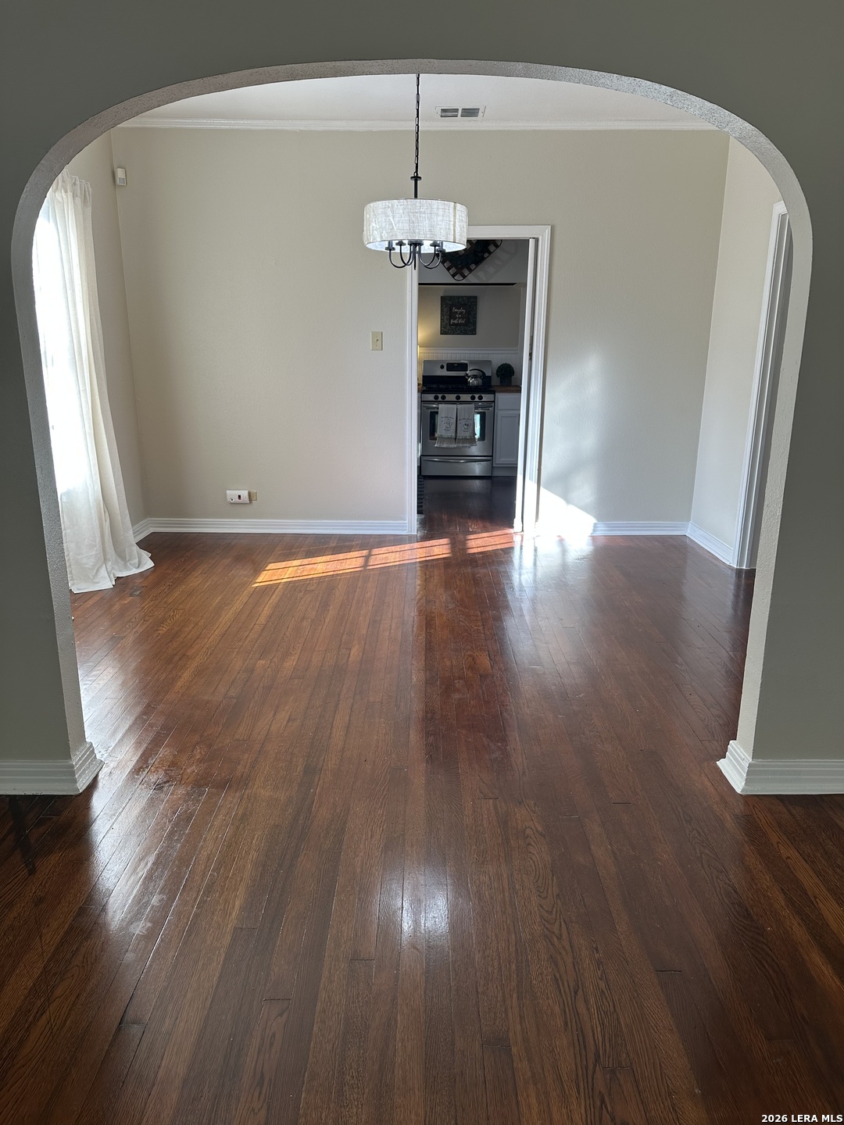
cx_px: 422
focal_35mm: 24
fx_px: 780
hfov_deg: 56.8
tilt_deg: -14.3
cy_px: 562
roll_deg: -1.1
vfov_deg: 71.6
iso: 64
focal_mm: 6.86
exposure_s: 1/141
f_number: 1.78
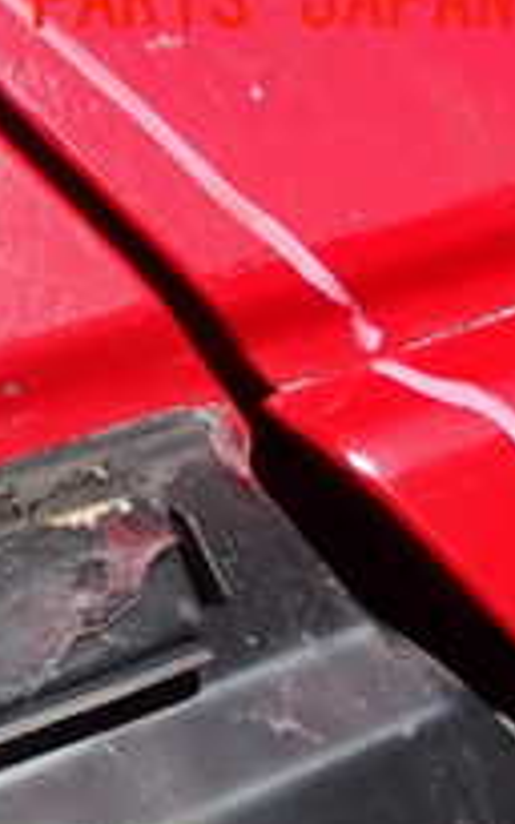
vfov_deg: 21.4
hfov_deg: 12.5
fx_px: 2090
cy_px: 856
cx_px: 994
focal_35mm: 93
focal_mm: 5.4
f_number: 9
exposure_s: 1/200
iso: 100
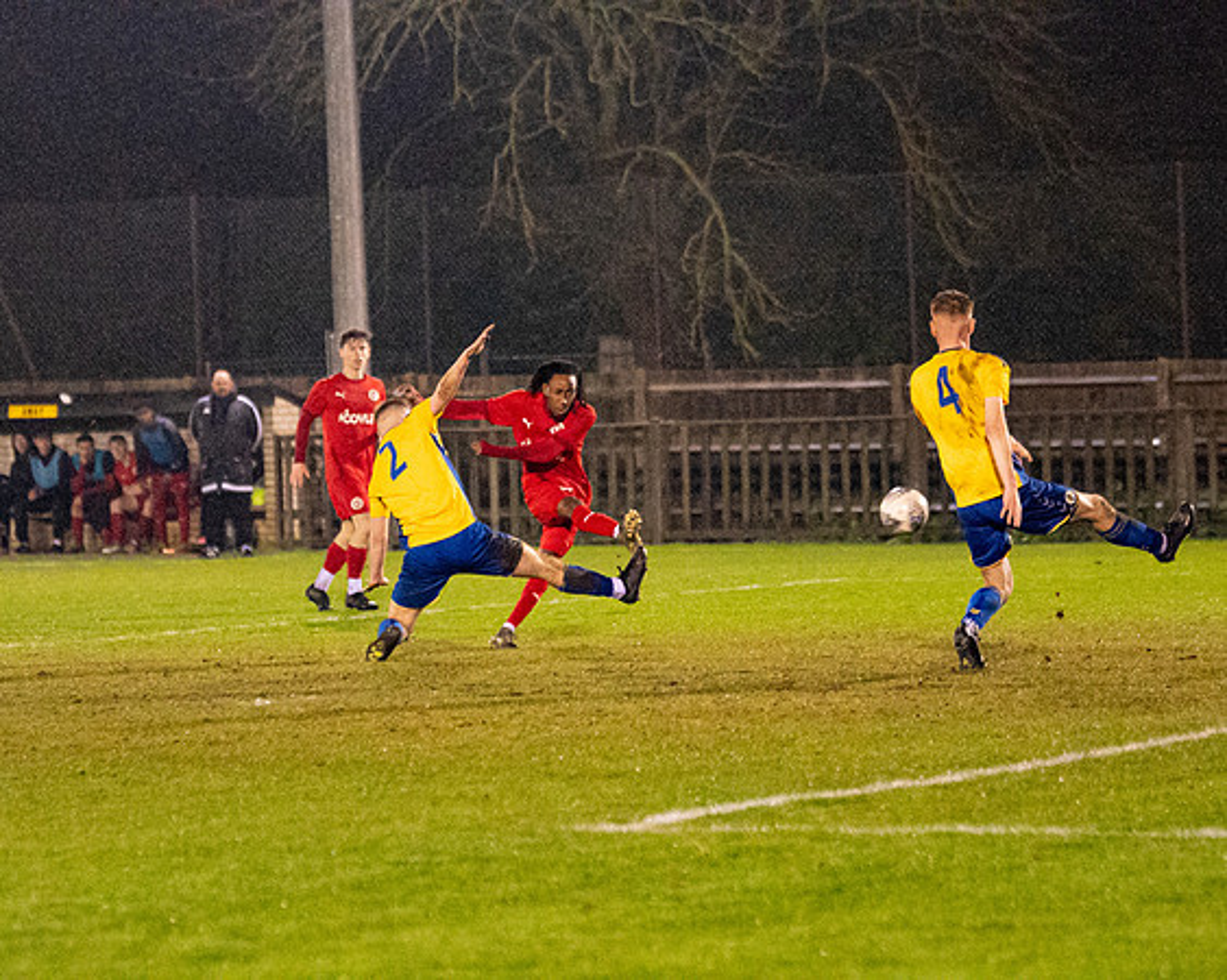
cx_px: 614
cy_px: 490
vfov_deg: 7.5
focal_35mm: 206
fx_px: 7482
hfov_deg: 9.4
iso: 8000
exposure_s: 1/1250
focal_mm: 122
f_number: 2.8
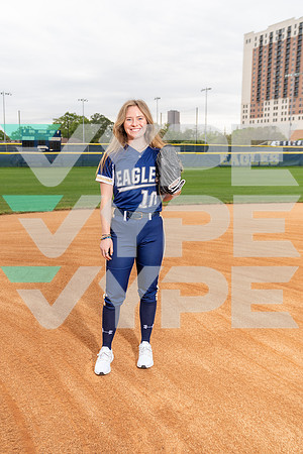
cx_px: 152
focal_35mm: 34
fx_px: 429
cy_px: 227
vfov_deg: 55.8
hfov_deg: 38.9
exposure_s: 1/250
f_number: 4.5
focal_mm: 34
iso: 100
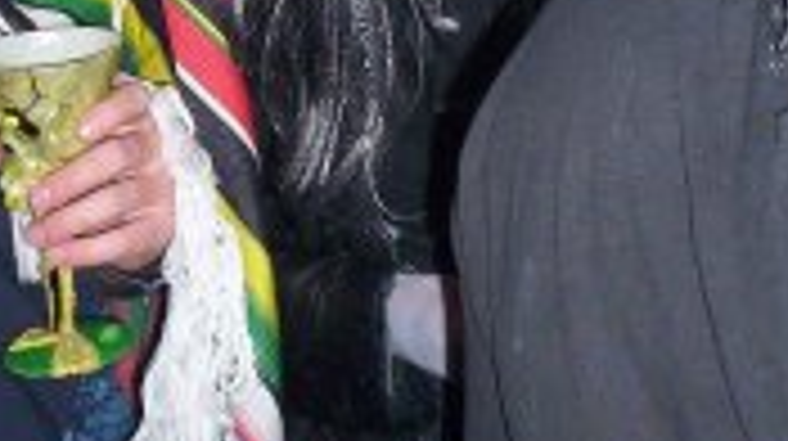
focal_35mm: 97
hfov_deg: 22.0
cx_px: 365
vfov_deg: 12.0
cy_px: -158
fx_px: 2025
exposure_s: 1/60
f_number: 4.5
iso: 140
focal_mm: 4.99
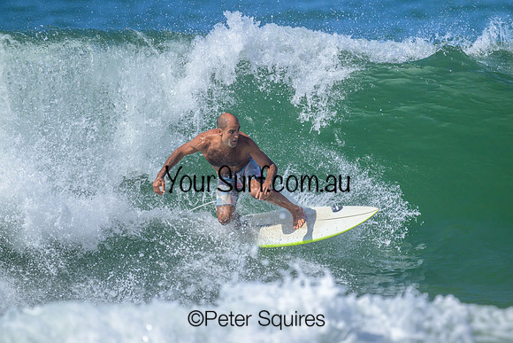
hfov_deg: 1.8
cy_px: 172
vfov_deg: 1.2
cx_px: 256
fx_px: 15963
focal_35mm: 1120
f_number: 9
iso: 1100
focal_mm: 1120
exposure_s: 1/4000
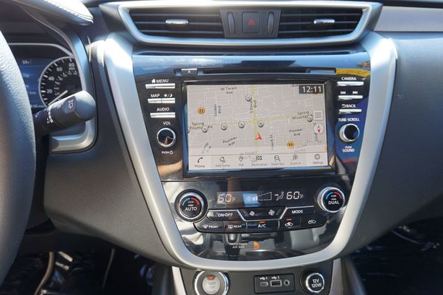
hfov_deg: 71.5
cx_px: 222
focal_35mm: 25
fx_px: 308
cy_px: 149
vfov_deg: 51.3
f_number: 4
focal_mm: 16
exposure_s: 1/60
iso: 160
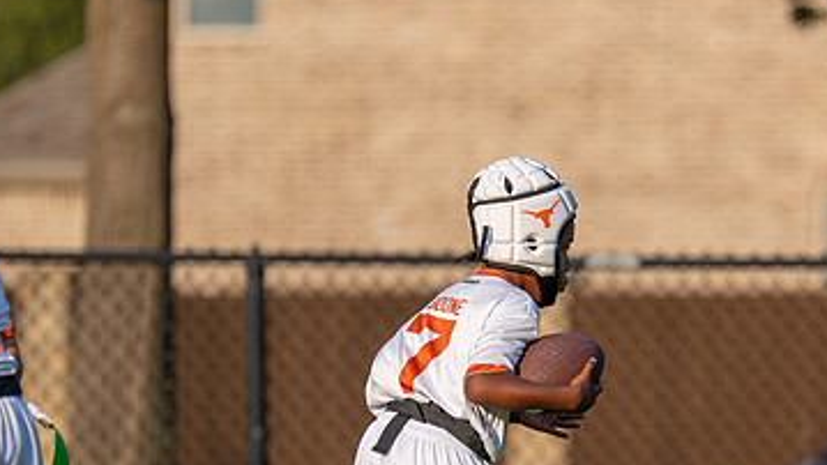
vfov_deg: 2.3
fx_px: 11492
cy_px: 490
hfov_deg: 4.1
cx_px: 619
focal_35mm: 524
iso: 200
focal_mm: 200
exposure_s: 1/3200
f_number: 2.8
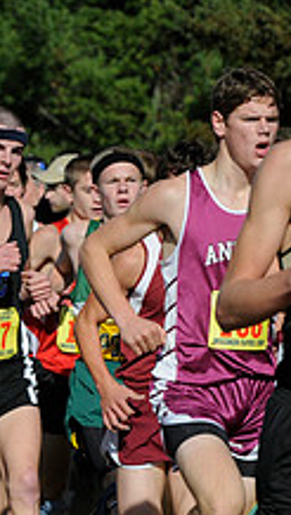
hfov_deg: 2.3
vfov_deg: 4.1
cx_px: -362
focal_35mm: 521
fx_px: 7136
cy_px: 332
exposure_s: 1/1000
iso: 200
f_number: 5.6
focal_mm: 125
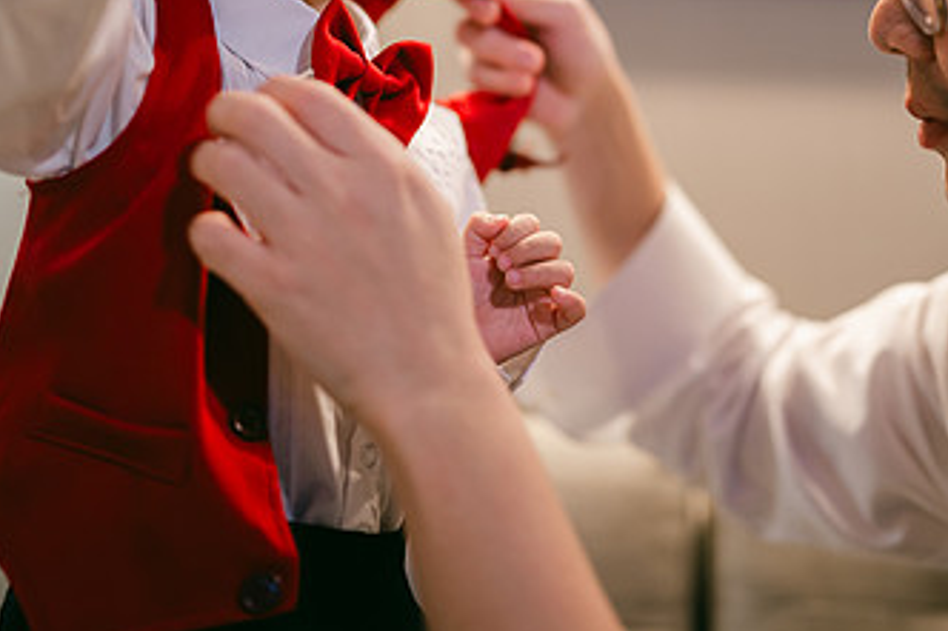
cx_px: 557
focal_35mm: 62
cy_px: 97
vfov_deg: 21.5
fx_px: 1632
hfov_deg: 32.3
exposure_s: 1/200
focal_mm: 35
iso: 400
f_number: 1.2
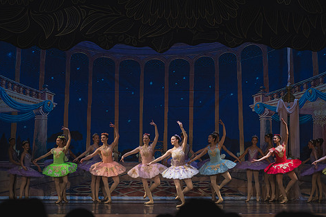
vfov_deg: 10.1
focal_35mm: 136
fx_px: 1232
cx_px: 210
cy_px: 158
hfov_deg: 15.1
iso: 800
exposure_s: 1/320
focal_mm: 70
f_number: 4
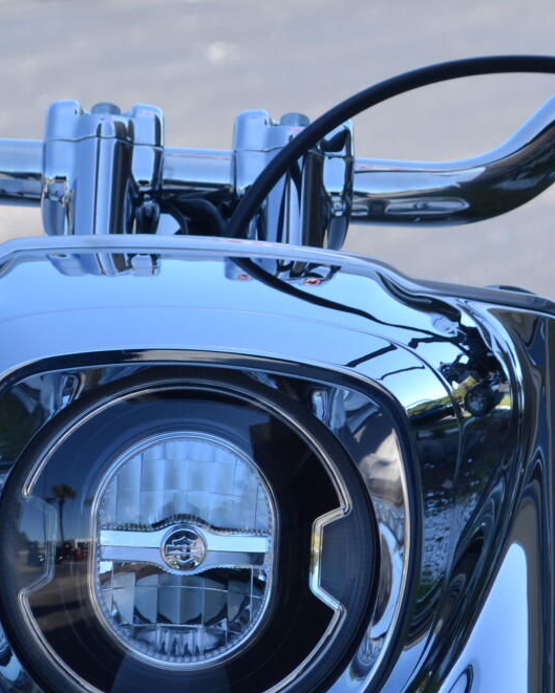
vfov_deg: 9.8
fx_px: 4023
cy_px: 396
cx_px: 173
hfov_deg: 7.9
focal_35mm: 196
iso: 100
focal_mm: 46
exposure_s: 1/160
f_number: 6.3
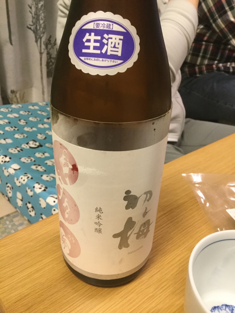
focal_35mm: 31
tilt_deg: -29.6
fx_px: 281
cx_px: 118
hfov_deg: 45.4
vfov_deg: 58.4
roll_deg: -3.1
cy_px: 156
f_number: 2.4
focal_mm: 3.3
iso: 160
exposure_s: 1/30
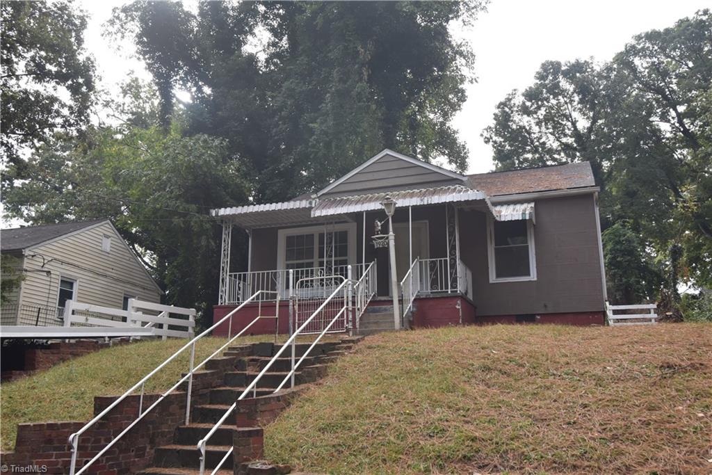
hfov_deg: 54.4
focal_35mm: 35
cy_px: 238
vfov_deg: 37.9
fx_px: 692
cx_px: 356
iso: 800
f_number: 11
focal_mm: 35
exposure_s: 1/500
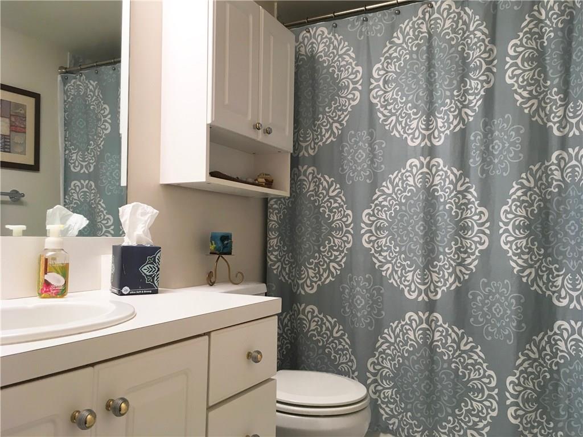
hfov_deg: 61.7
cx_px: 292
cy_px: 218
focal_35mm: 29
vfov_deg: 48.2
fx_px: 488
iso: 25
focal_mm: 4.15
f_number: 2.2
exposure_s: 1/30
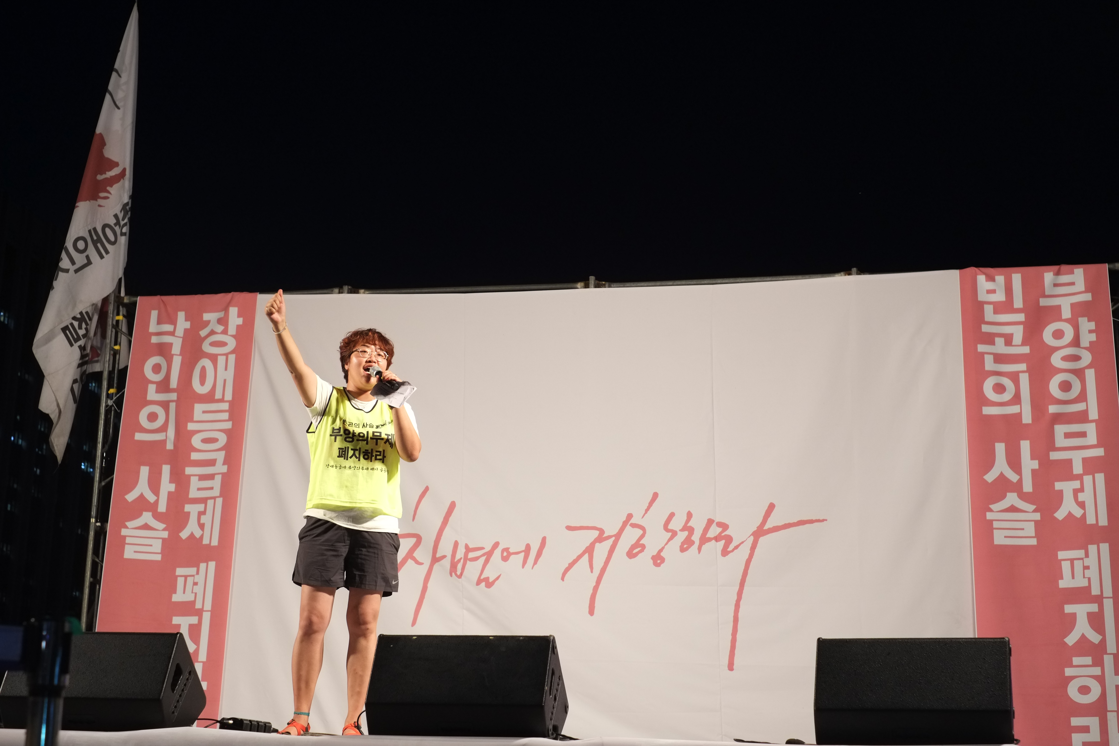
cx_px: 560
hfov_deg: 37.5
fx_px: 1647
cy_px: 373
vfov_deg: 25.5
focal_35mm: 53
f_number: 4
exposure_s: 1/75
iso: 1600
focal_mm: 35
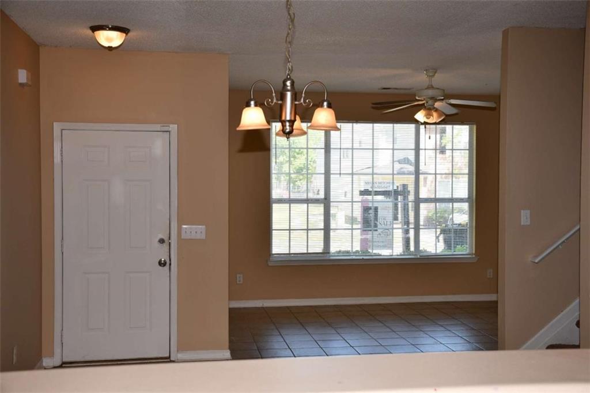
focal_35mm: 45
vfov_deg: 29.8
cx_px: 295
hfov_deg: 43.6
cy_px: 196
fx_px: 737
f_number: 5
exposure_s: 1/100
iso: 200
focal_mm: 30
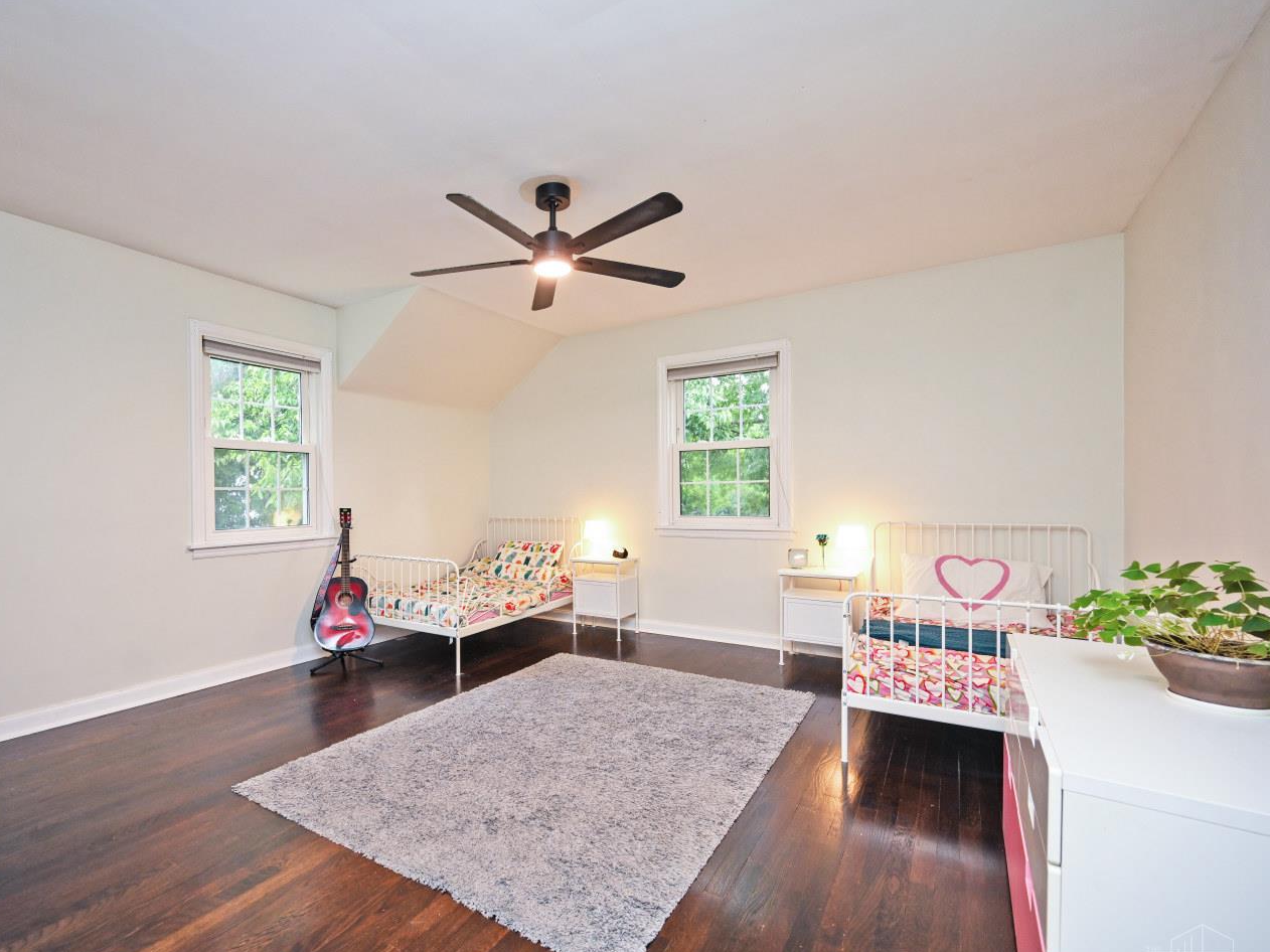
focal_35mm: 16
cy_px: 501
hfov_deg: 93.5
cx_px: 519
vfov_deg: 78.0
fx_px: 587
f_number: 4
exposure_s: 1/60
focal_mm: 14
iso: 640
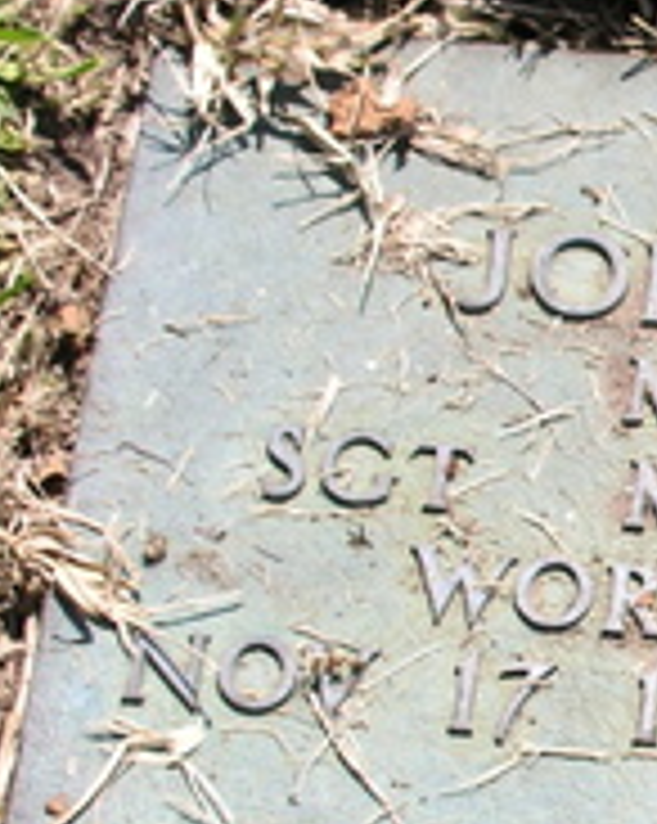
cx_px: 1184
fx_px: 3603
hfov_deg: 9.9
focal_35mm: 148
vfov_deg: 13.0
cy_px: 617
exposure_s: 1/355
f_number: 5
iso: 50
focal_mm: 8.9
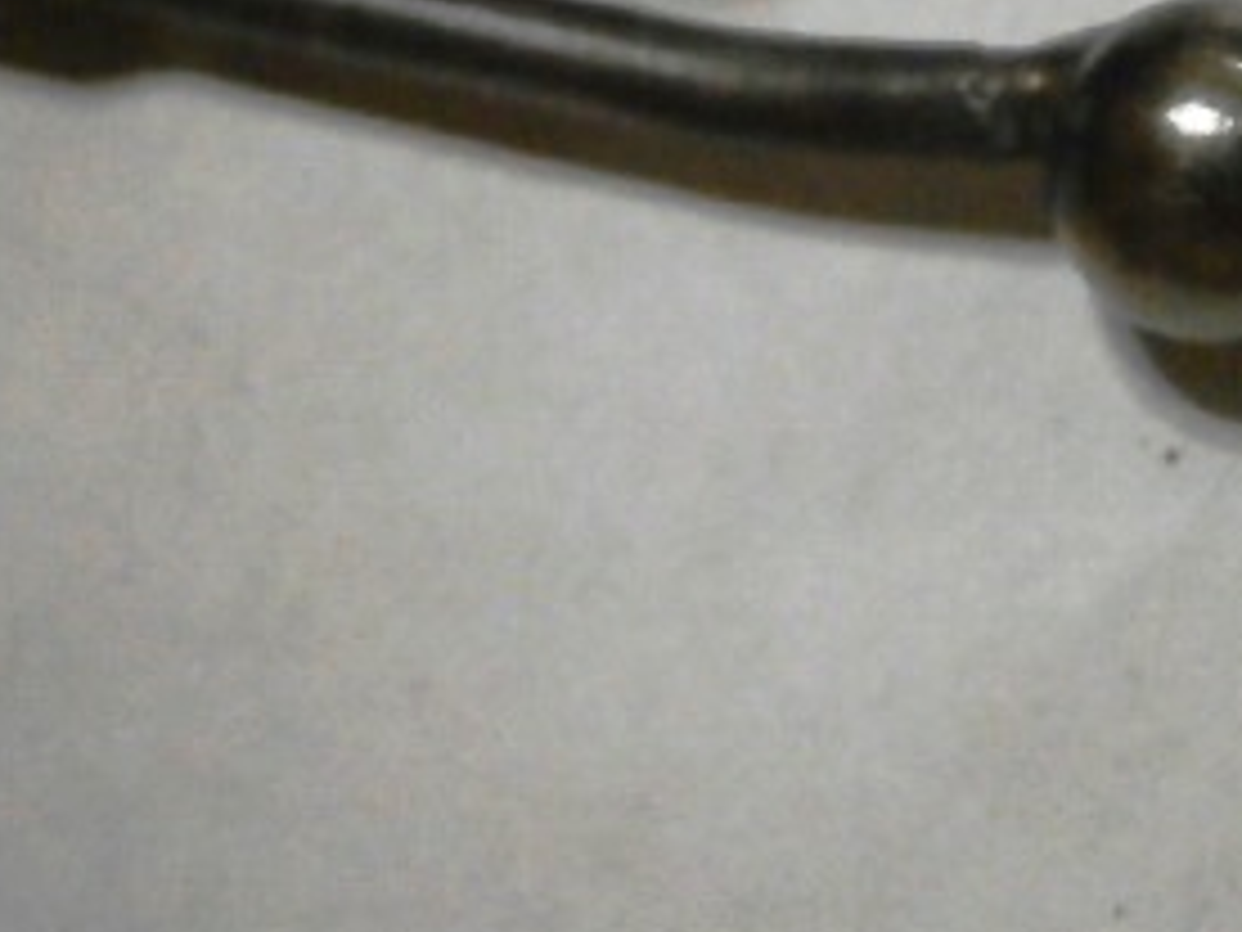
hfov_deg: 18.0
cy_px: 27
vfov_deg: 13.4
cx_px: 842
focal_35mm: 109
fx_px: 3911
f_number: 3.4
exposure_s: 1/60
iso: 800
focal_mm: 8.3
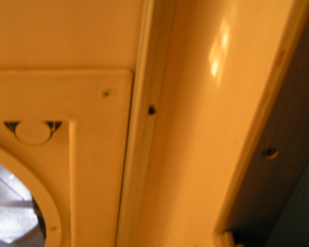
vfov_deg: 30.3
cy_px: 124
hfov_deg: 37.3
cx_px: 147
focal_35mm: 50
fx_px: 457
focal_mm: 7.3
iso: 200
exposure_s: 1/25
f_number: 2.8
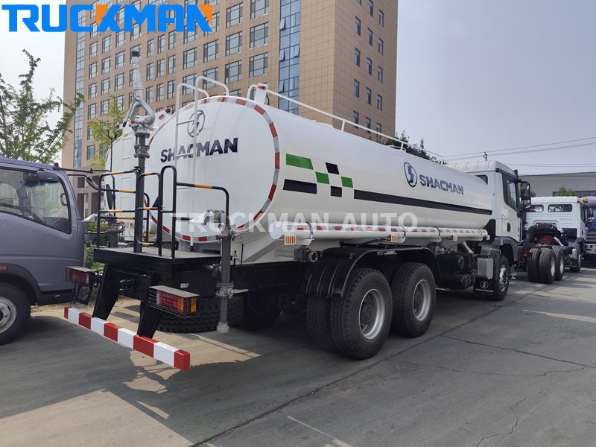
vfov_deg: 58.9
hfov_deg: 73.9
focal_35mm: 23
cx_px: 298
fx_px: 396
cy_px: 224
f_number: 1.65
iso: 50
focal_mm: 6.14
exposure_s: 1/2349
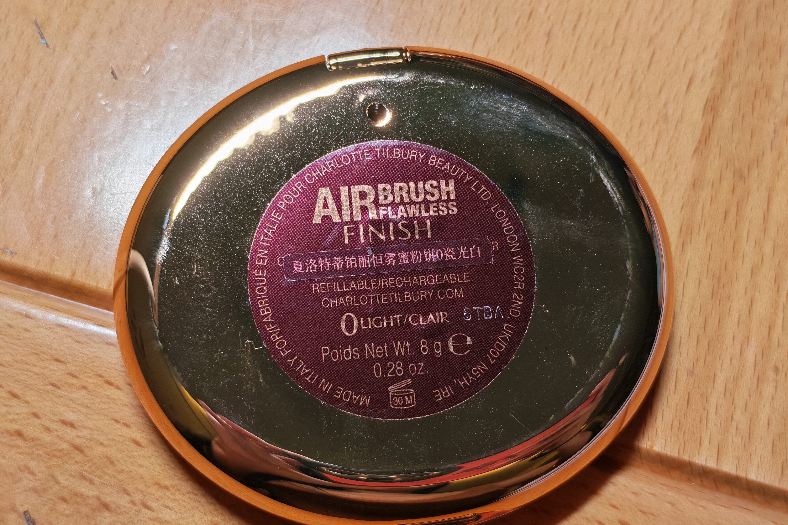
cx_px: 394
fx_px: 1094
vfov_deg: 27.0
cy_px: 276
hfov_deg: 39.6
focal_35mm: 50
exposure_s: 1/100
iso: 250
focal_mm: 6.12
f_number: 1.9
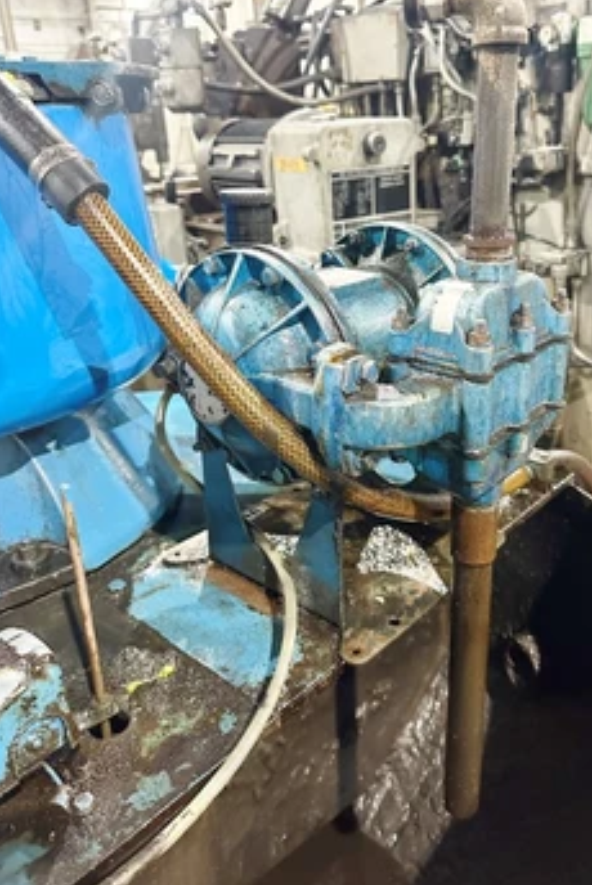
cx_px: 360
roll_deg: +1.9
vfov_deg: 63.3
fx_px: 714
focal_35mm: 29
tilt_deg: -20.8
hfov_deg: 44.8
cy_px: 378
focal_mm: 6.86
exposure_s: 1/60
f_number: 1.78
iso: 800
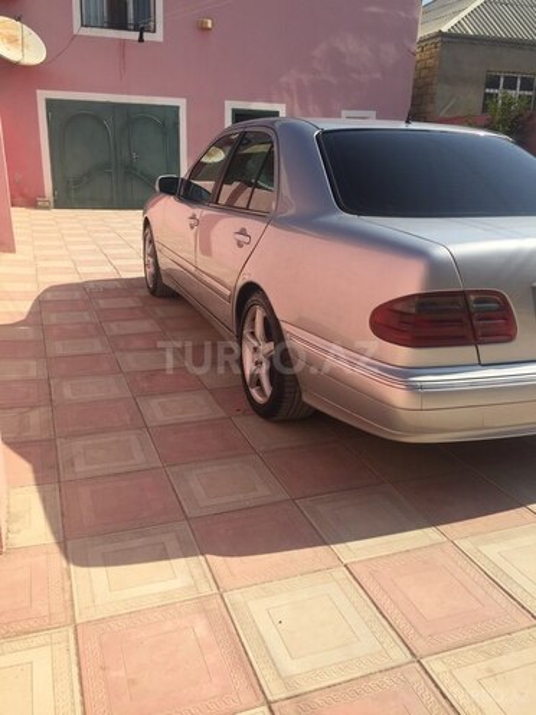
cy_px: 358
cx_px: 268
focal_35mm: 29
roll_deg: -1.3
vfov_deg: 61.7
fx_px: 599
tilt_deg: -18.5
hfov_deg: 48.2
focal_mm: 4.15
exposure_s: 1/2198
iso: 32
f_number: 2.2
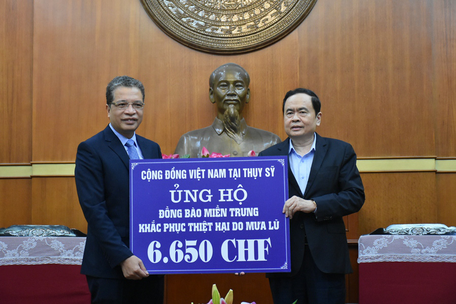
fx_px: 1065
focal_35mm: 84
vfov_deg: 16.3
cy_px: 152
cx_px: 228
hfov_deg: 24.2
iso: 3600
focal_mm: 56
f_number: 4.8
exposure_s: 1/60
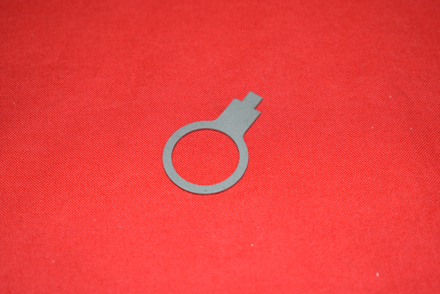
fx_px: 880
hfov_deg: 28.1
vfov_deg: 18.9
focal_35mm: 72
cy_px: 147
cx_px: 220
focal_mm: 48
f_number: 5.3
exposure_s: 1/200
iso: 1250
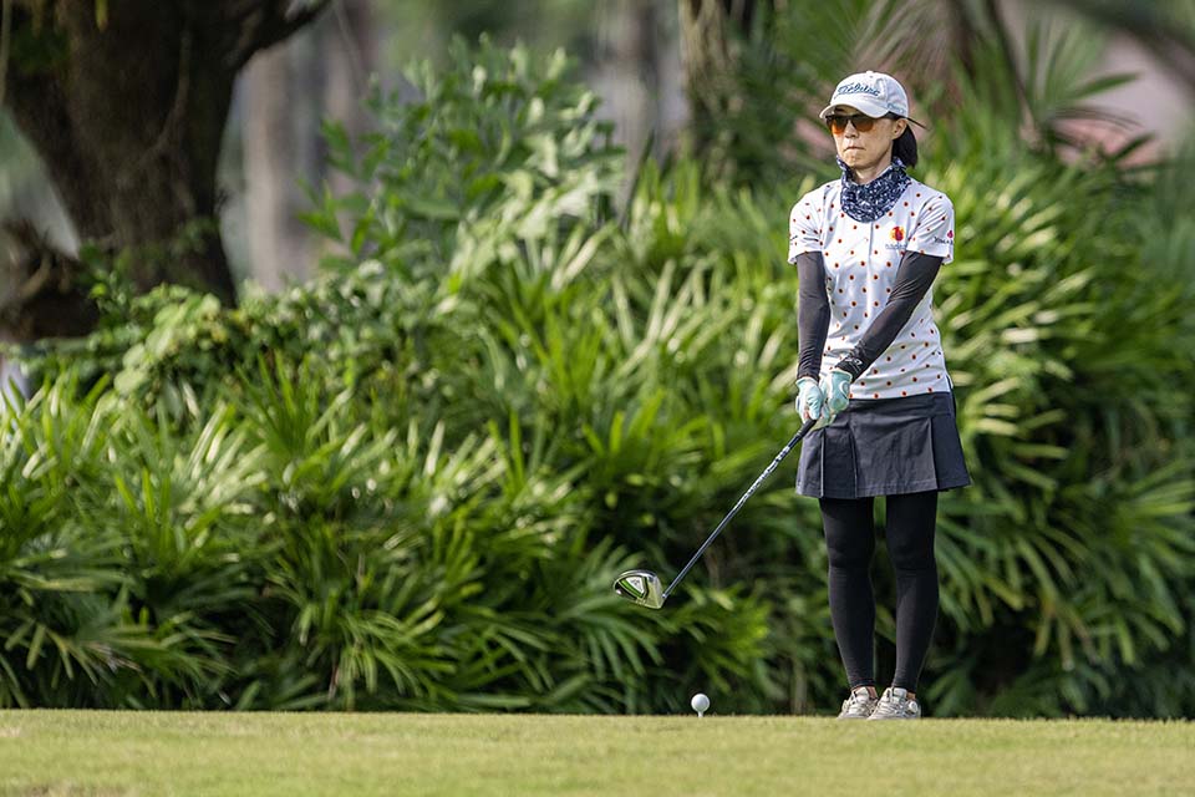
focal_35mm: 400
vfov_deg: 3.4
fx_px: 13277
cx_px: 598
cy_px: 398
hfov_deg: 5.2
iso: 640
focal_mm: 400
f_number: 2.8
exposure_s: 1/4000
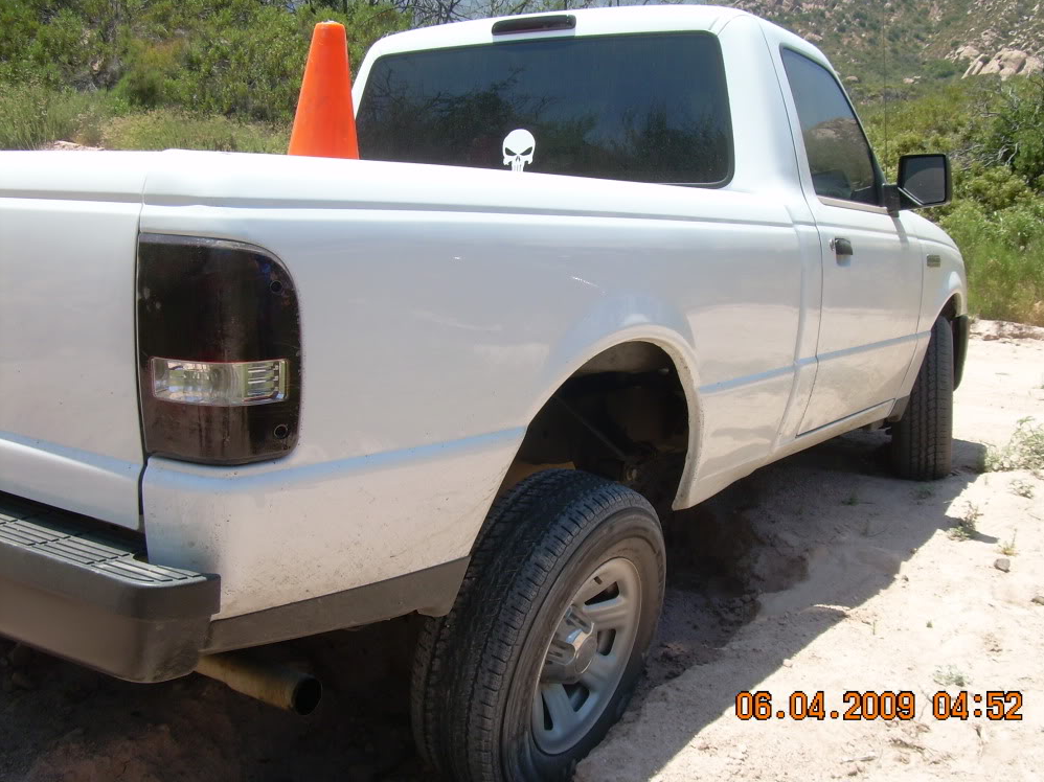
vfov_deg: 36.8
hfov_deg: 47.9
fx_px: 1176
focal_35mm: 39
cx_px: 532
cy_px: 389
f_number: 4.6
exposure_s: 1/250
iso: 50
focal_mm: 6.3
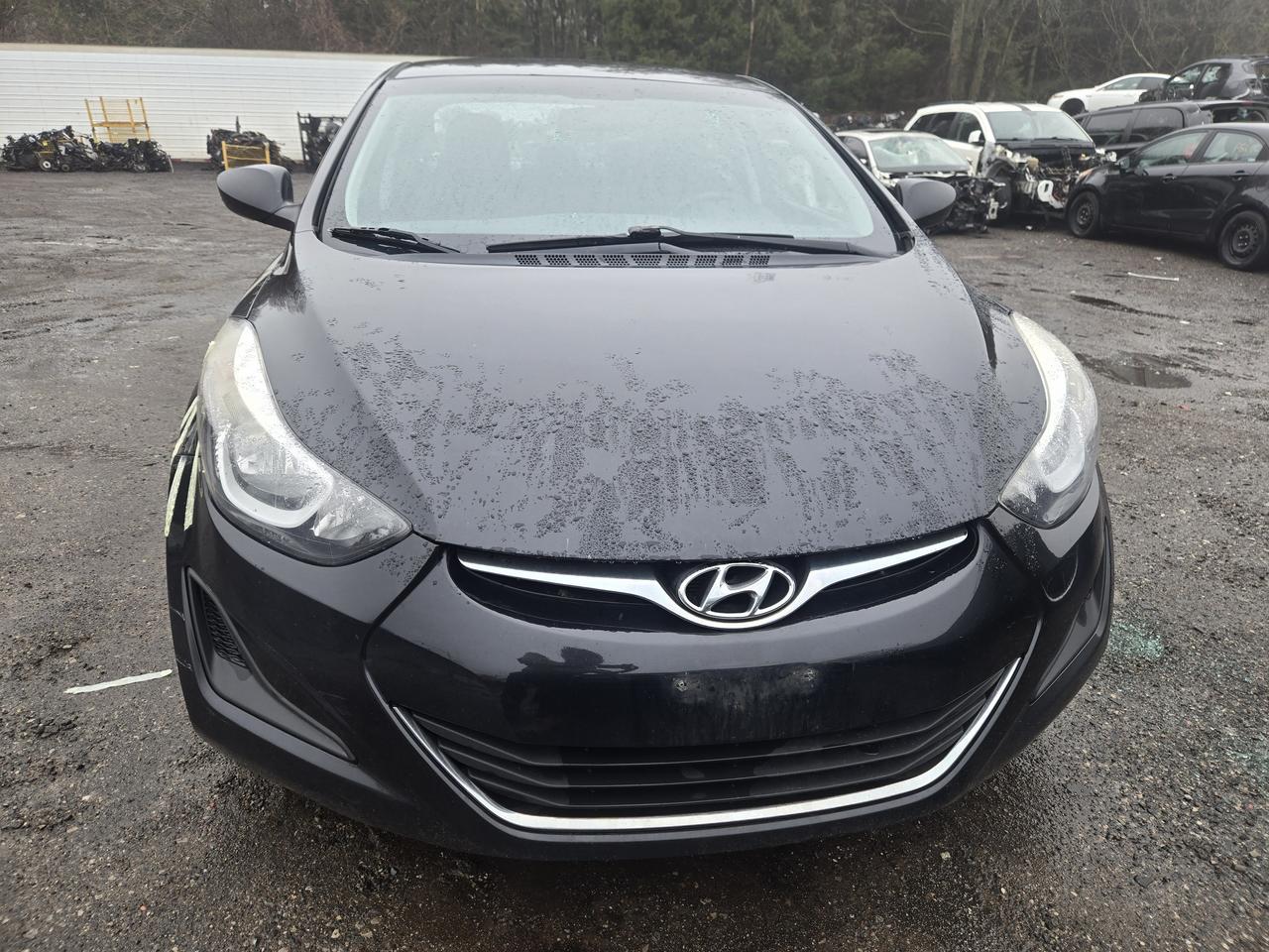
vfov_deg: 58.9
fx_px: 843
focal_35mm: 23
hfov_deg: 73.9
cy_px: 476
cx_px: 634
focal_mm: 5.4
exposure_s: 1/180
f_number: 1.8
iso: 32
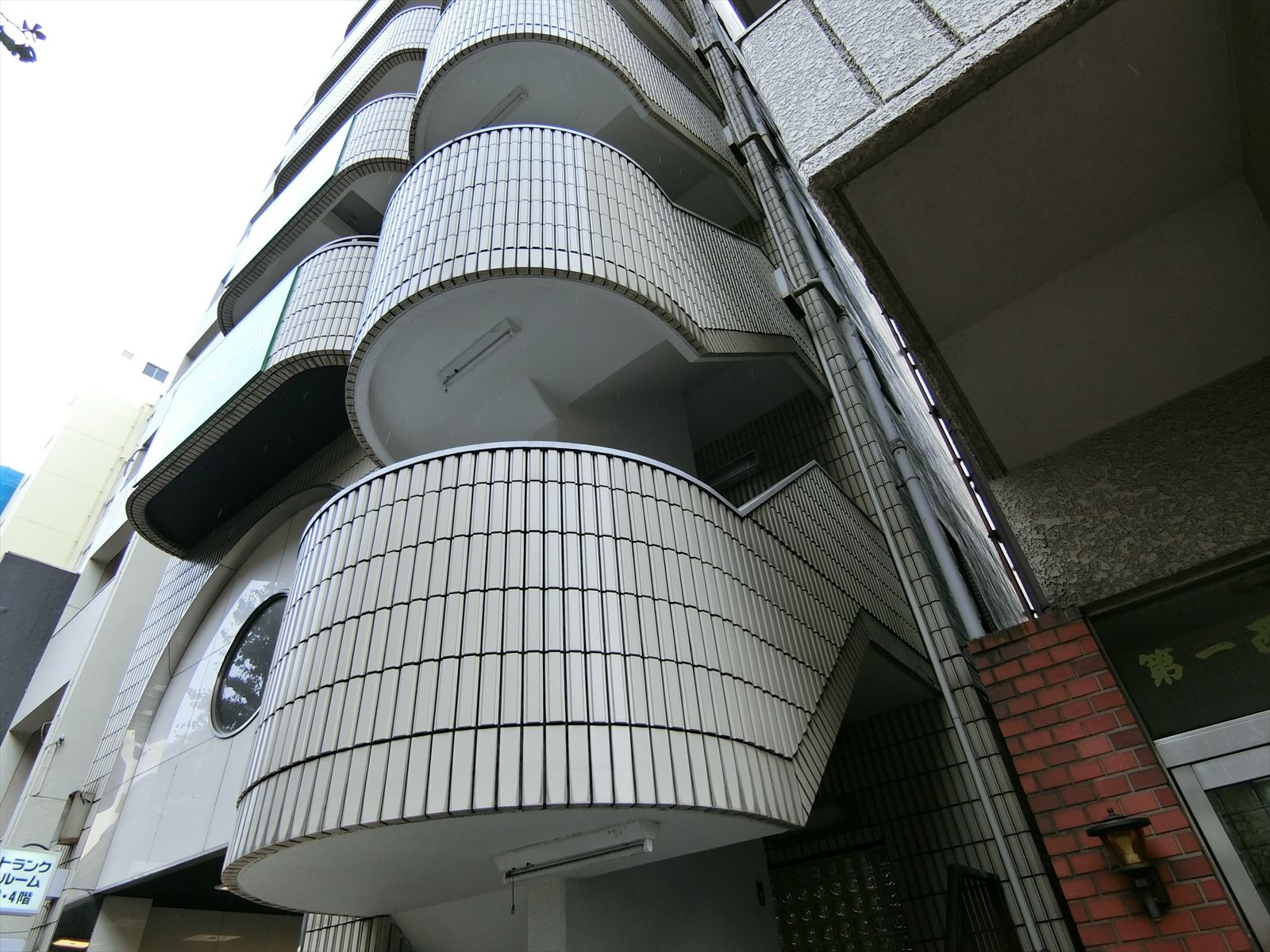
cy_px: 476
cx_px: 635
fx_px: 697
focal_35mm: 19
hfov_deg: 84.7
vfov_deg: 68.7
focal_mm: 4.06
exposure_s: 1/160
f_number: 2.7
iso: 80
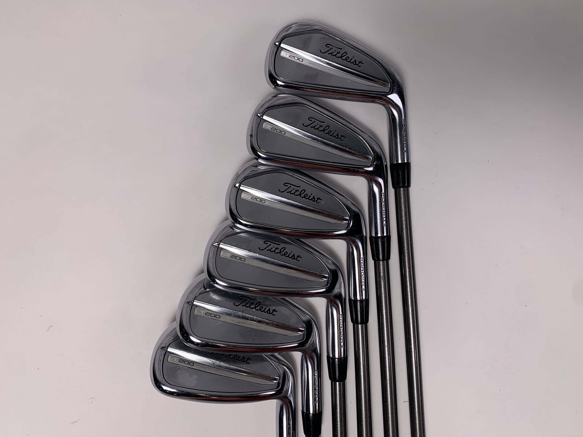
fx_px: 438
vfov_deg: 53.1
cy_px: 218
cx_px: 292
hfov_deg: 67.3
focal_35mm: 26
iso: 25
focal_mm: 4.25
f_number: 1.8
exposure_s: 1/355
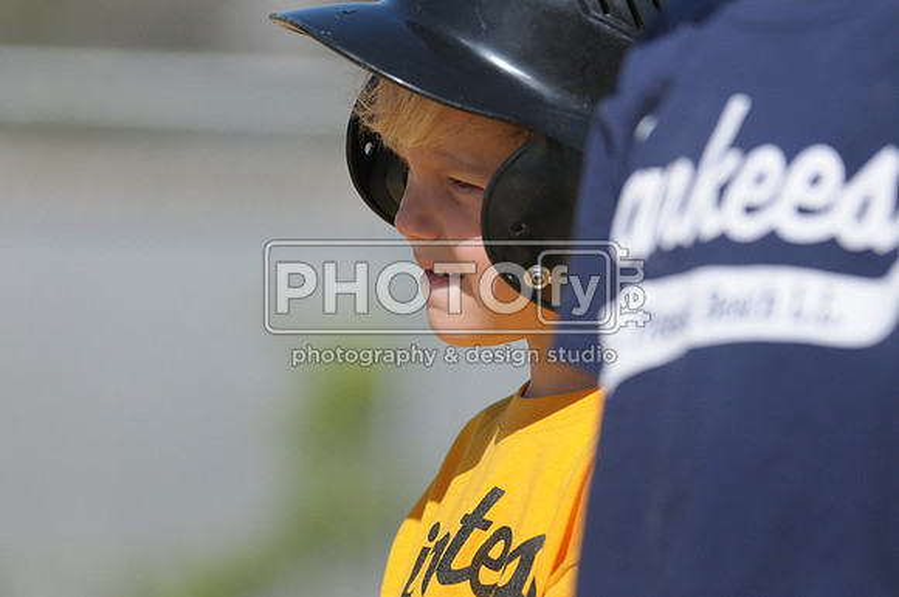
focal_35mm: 300
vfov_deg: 4.6
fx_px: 7481
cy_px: 298
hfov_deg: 6.9
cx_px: 450
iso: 640
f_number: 4
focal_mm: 200
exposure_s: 1/5000
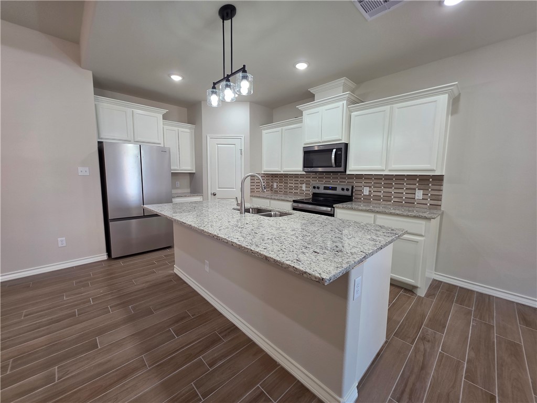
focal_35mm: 13
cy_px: 202
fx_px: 202
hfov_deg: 106.2
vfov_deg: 89.9
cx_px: 268
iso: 125
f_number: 1.9
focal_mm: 2.2
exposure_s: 1/120
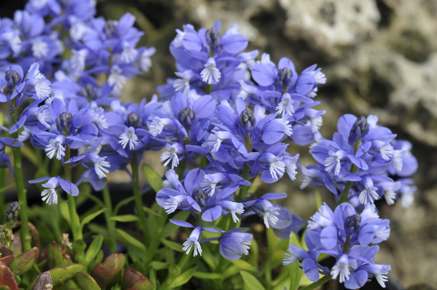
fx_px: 1091
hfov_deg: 22.6
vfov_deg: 15.1
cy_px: 145
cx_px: 218
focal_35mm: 90
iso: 200
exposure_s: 1/60
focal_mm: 60
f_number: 11
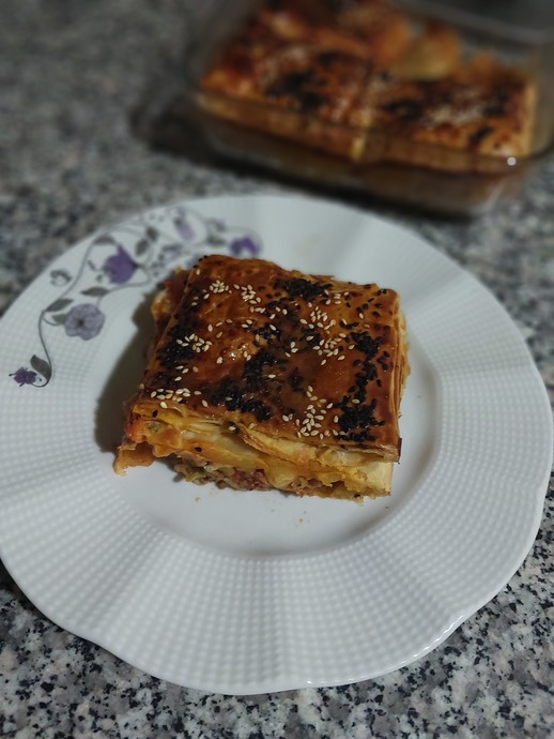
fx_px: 640
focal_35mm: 30
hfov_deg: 46.8
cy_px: 370
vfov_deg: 59.9
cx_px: 277
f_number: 1.8
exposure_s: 1/25
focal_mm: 4.6
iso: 400
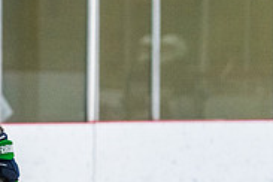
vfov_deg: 1.9
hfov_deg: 2.8
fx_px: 5520
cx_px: -25
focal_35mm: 728
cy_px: 214
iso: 1400
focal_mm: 120
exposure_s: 1/640
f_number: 2.8
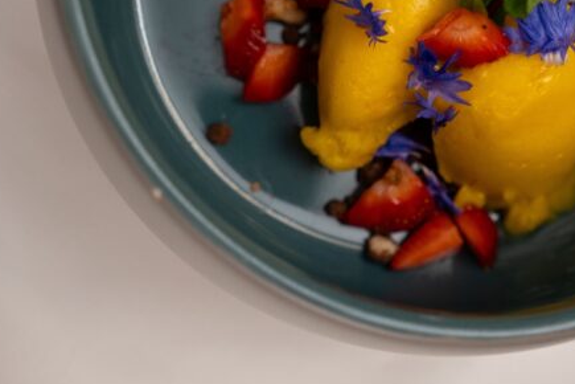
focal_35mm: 78
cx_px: 403
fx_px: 1248
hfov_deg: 25.7
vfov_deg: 17.4
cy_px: 125
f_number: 2.8
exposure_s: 1/30
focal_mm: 35.4
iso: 500
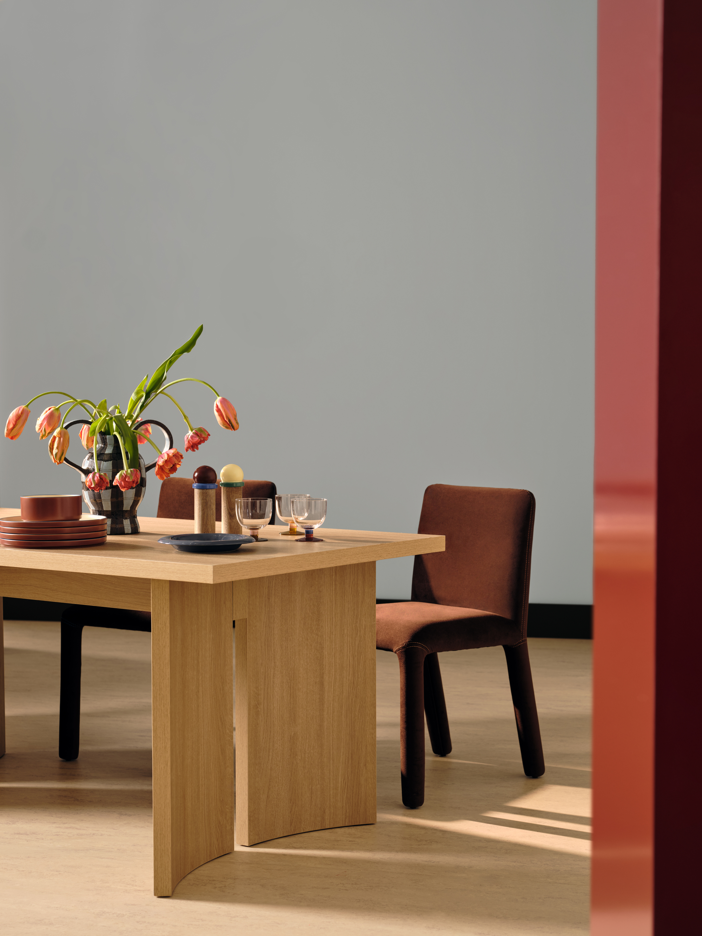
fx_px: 1704
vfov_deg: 30.7
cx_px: 351
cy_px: 468
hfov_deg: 23.3
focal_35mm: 63
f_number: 6.4
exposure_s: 1/1.67
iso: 200
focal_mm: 80
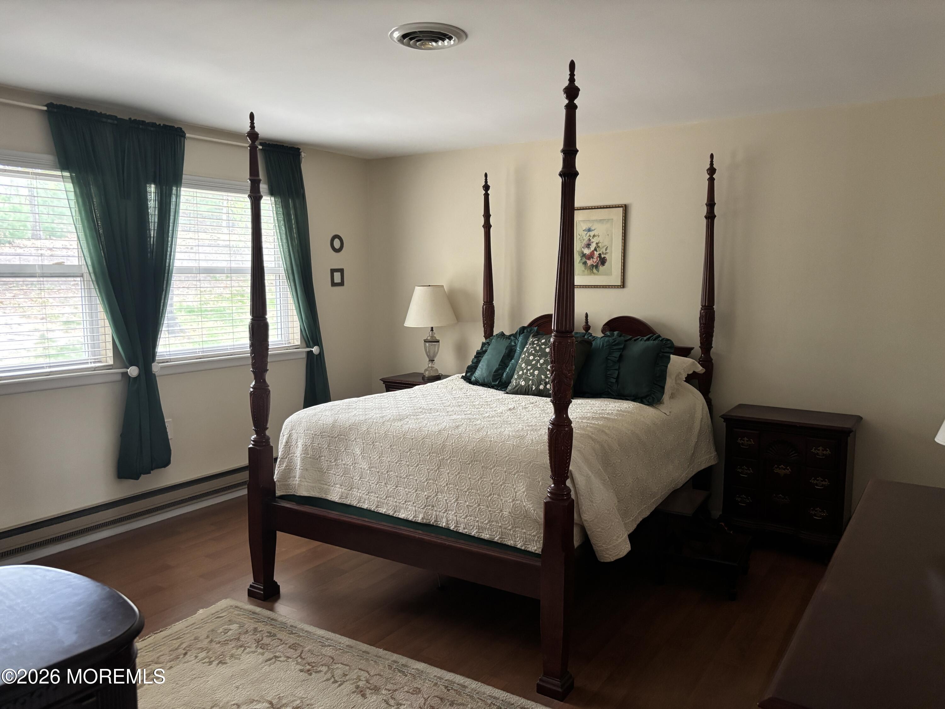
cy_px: 354
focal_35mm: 26
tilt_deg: -6.8
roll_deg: -0.6
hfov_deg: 67.3
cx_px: 472
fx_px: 710
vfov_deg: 53.1
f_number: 1.6
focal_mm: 5.96
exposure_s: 1/60
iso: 400
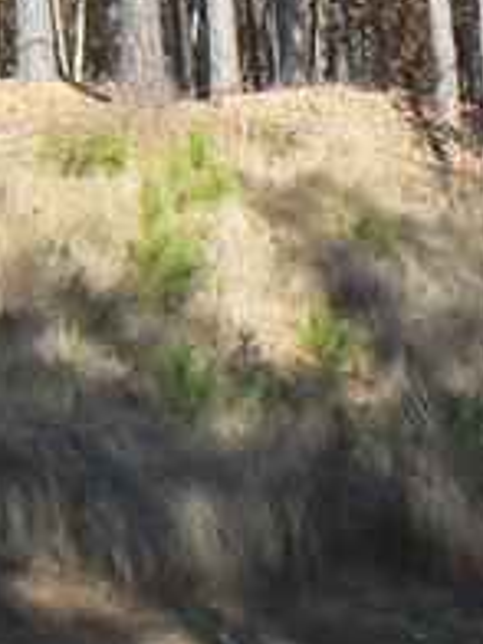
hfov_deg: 7.7
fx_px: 3498
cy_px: -444
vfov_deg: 10.0
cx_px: -388
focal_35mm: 188
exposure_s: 1/200
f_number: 5.6
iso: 80
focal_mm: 6
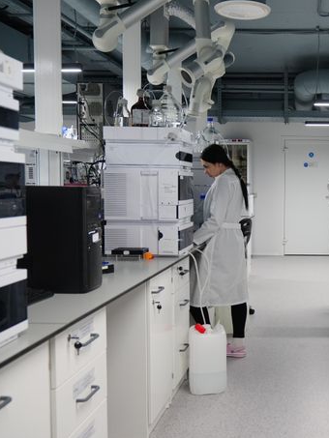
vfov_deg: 43.8
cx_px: 317
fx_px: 545
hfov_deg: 31.5
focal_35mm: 43
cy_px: 224
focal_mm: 29
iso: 1250
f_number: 3.5
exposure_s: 1/250
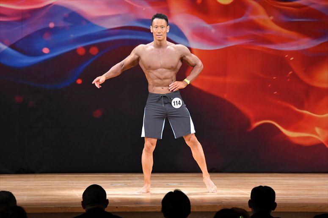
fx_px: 2049
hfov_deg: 9.2
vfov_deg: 6.1
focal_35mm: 225
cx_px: 164
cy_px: 109
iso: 3200
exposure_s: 1/400
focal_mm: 150
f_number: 5.6
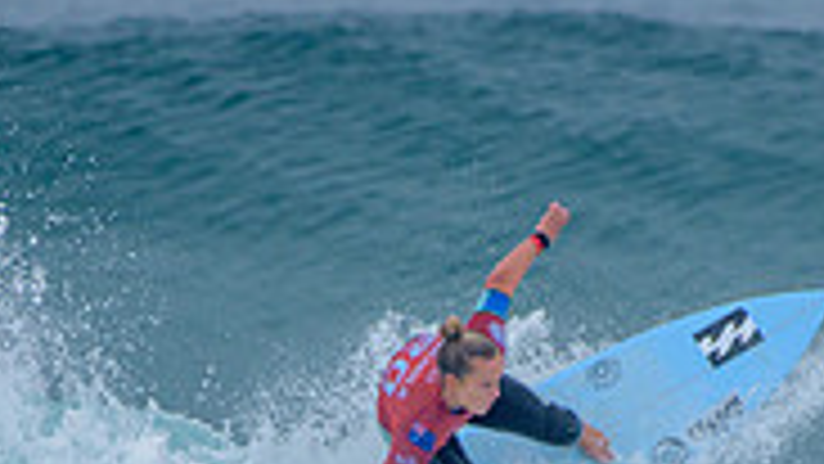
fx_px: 36231
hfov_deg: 1.3
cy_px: 777
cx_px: 450
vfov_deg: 0.7
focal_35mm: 1658
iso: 450
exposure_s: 1/2000
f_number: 5.6
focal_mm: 500
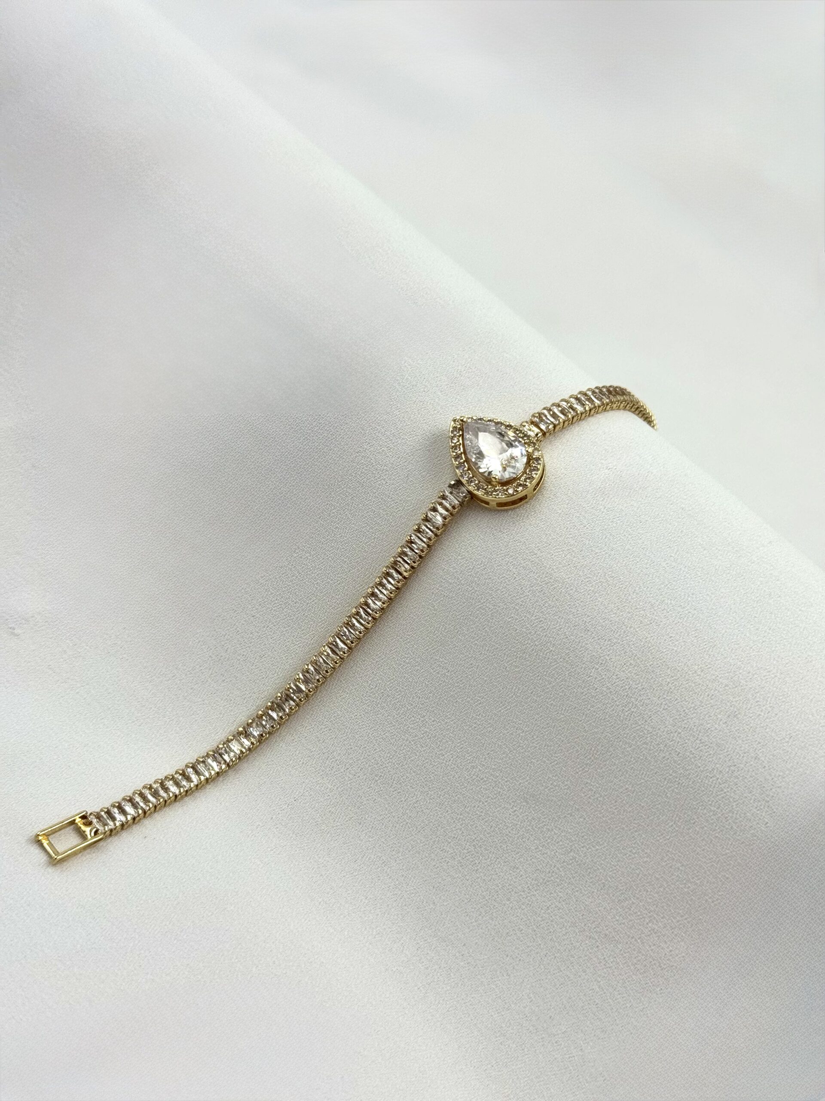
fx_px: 1525
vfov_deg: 39.7
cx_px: 412
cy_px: 550
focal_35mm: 48
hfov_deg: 30.3
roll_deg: -23.7
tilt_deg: -37.3
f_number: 1.78
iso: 64
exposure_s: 1/843
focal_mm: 6.76
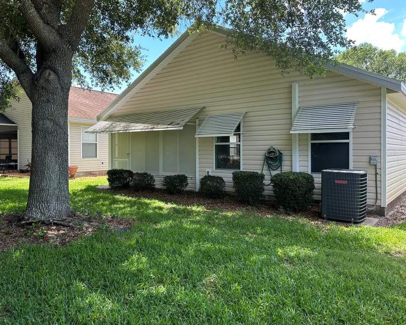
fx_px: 324
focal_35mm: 27
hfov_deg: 63.9
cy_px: 153
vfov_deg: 53.1
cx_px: 179
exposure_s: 1/541
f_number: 1.78
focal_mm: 6.86
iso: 80
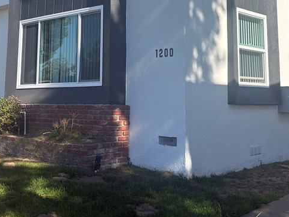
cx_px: 154
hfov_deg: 34.9
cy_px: 29
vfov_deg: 25.8
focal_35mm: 55
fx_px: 459
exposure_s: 1/2451
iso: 50
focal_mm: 5.96
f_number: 1.6
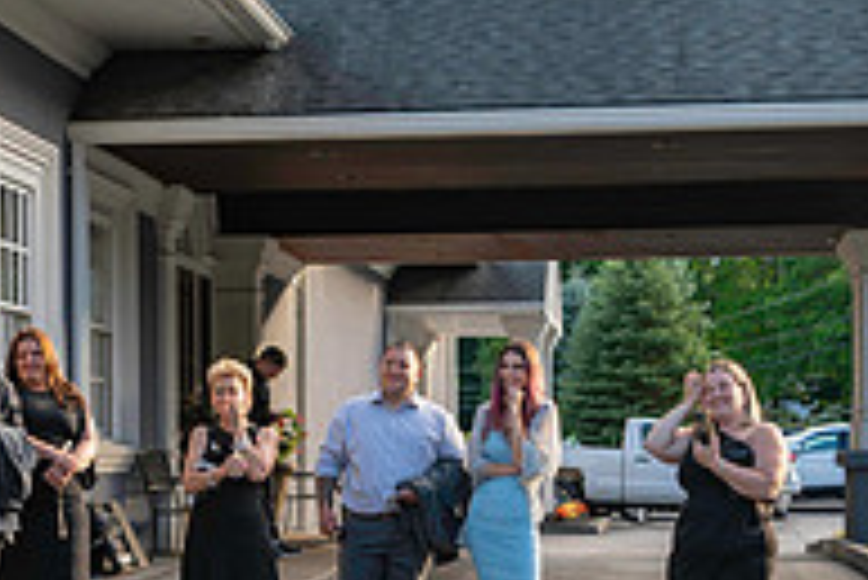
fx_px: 2606
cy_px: 526
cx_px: 373
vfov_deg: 12.6
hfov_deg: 18.9
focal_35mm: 108
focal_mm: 36
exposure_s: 1/250
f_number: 4
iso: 200
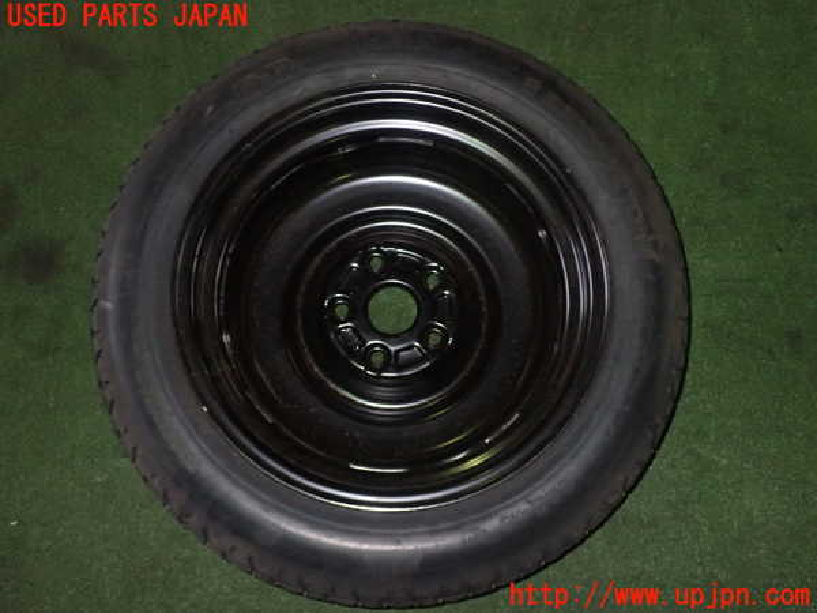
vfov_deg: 37.7
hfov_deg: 49.0
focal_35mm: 38
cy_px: 306
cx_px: 408
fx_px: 897
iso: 800
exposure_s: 1/40
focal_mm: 6.83
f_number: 8
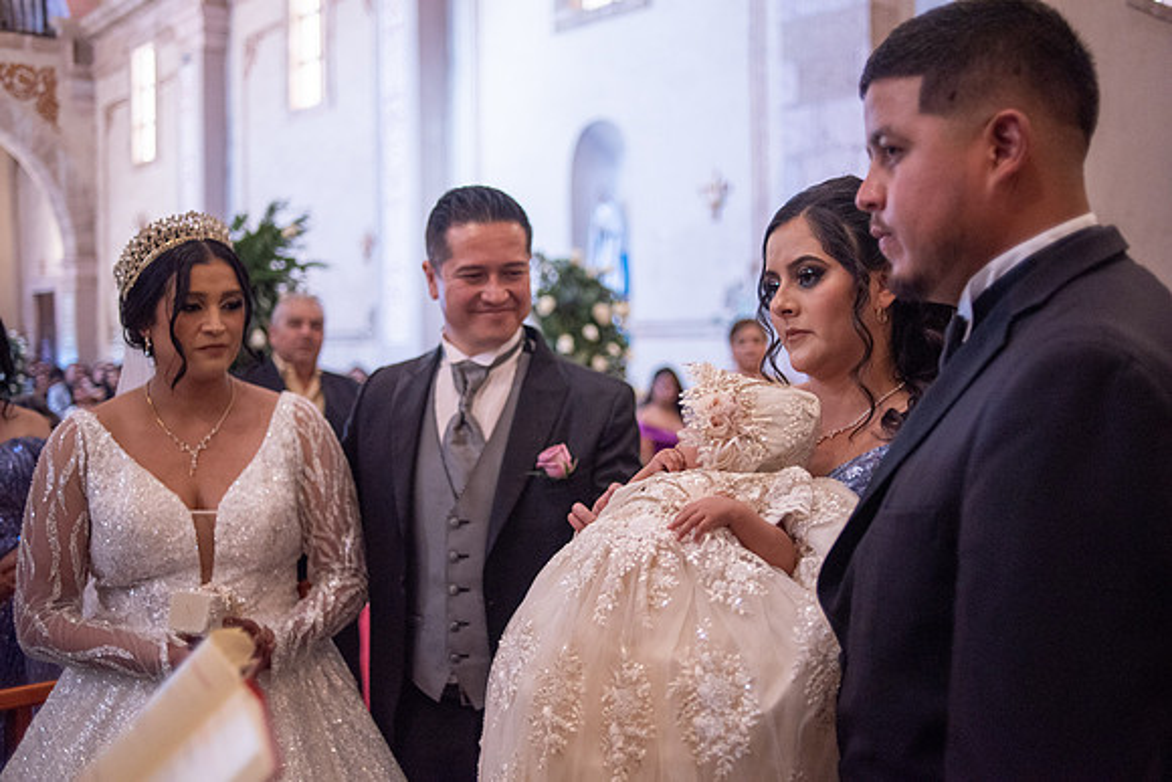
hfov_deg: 54.4
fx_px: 1140
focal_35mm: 35
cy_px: 391
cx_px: 586
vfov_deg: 37.9
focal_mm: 35
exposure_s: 1/250
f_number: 2
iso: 2000
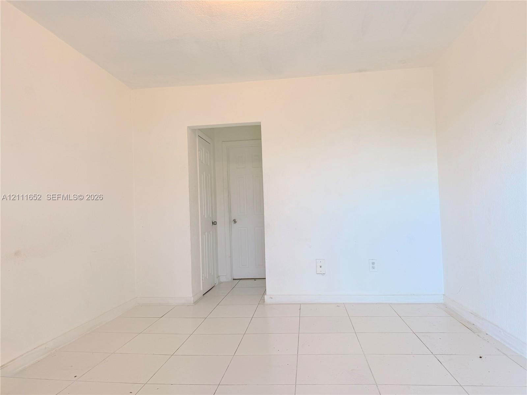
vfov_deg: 56.8
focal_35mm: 24
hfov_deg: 71.6
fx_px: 365
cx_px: 264
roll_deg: +2.5
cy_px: 198
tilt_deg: +1.9
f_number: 1.78
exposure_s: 1/120
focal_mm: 6.76
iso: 80
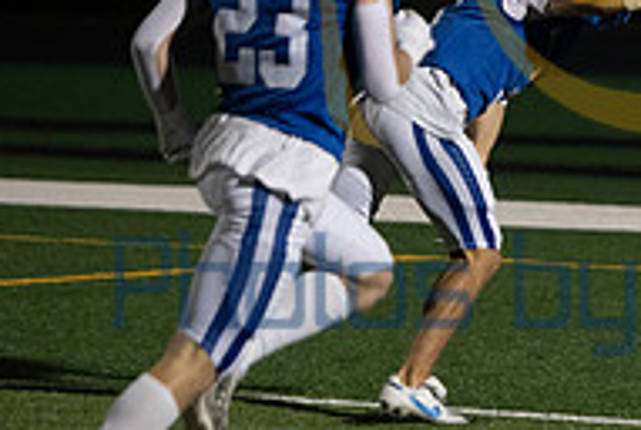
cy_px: 8
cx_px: 601
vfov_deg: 3.1
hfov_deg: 4.7
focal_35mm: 440
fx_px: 7846
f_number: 2.8
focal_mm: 145
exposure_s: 1/1250
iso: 3200
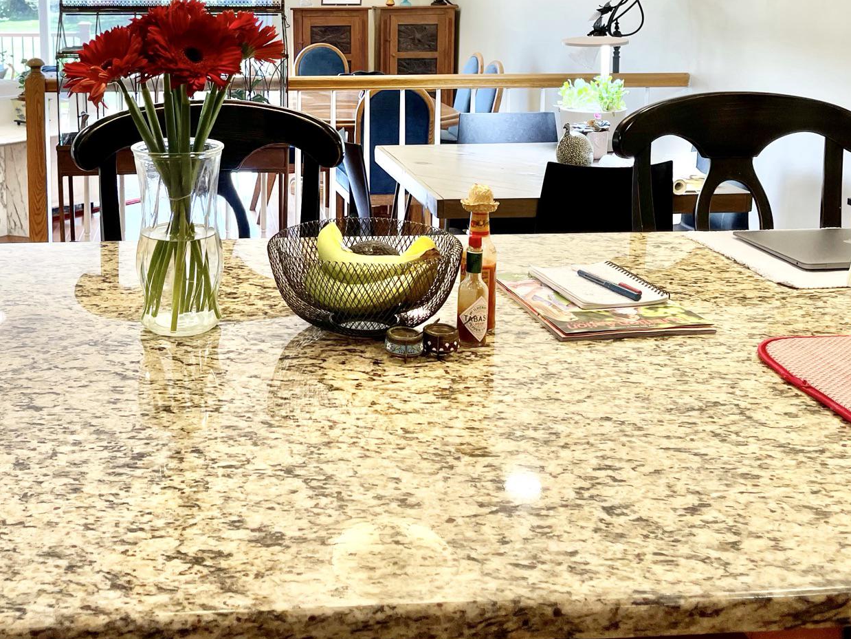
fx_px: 1057
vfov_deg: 32.6
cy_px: 119
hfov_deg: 43.2
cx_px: 285
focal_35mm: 43
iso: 64
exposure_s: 1/120
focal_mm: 5.1
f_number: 1.6
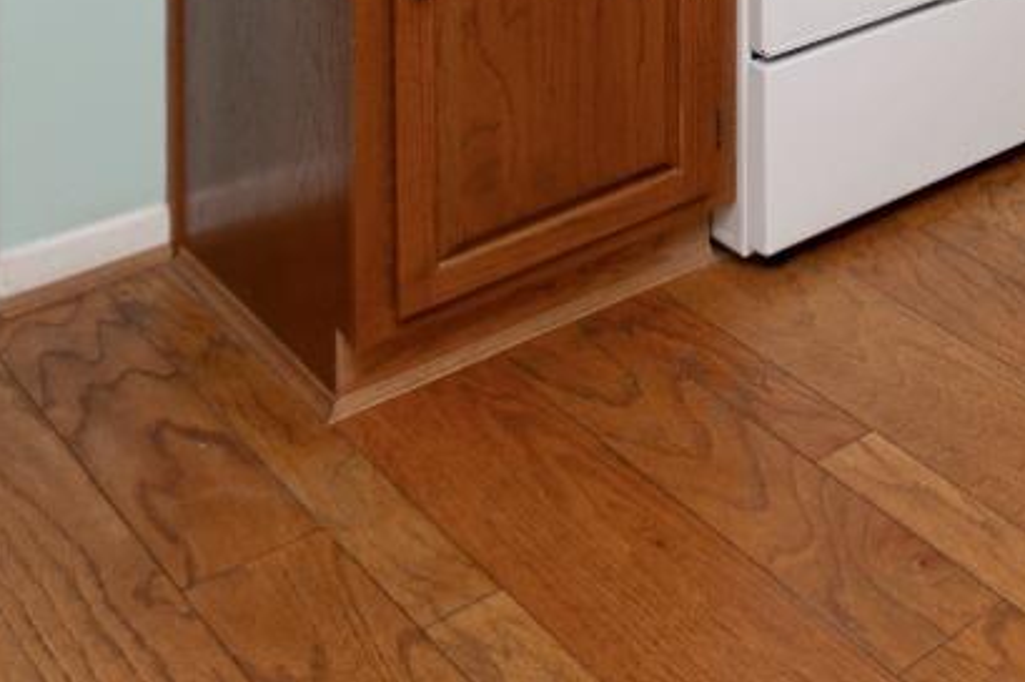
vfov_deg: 18.8
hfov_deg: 25.3
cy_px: -552
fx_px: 1565
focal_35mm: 55
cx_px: 1614
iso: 200
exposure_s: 1/25
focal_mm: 15
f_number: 8
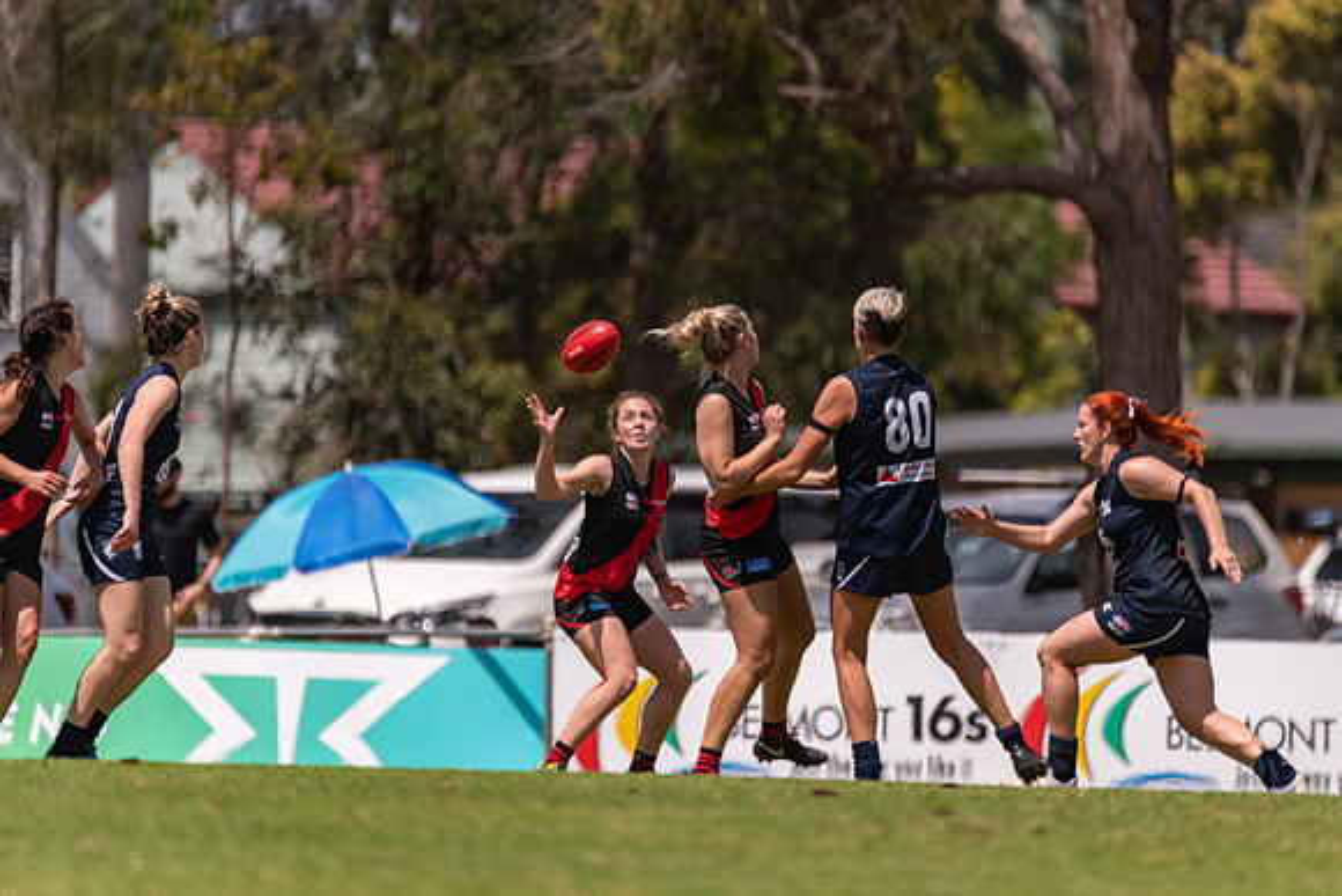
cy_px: 423
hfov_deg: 3.3
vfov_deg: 2.2
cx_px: 709
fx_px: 23631
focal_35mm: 634
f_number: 6.3
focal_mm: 600
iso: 800
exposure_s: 1/5000
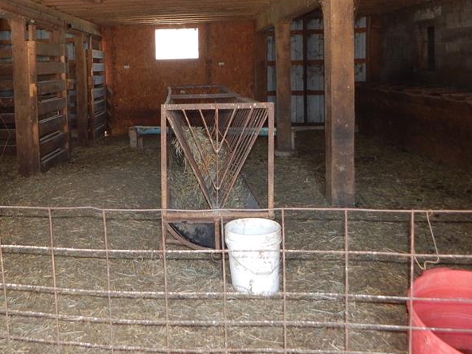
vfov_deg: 37.0
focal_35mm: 38
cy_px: 95
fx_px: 518
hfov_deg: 47.9
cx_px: 144
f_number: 3
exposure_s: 1/30
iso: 200
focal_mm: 4
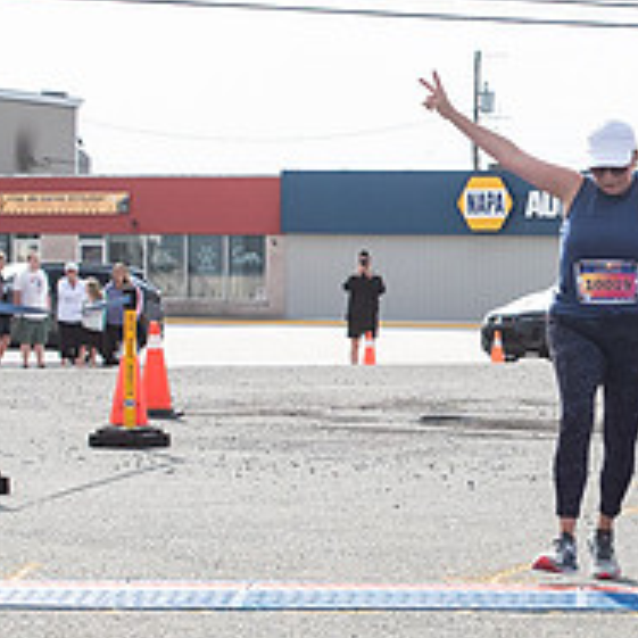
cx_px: 660
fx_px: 3149
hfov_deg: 11.4
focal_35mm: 151
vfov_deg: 11.6
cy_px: 317
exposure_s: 1/3200
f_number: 4
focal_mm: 31
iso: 800
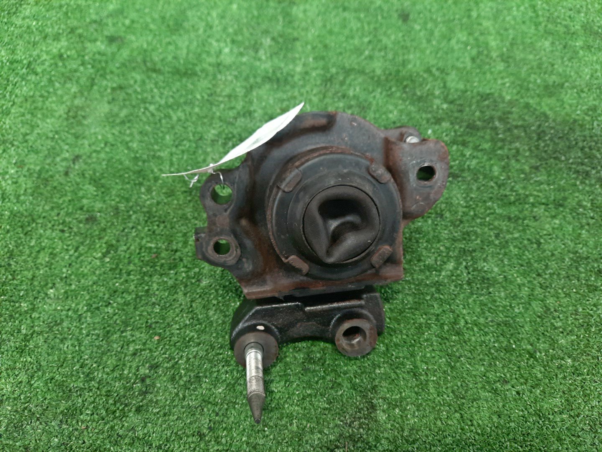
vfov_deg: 54.9
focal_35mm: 25
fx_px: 435
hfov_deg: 69.4
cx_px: 301
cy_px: 226
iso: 305
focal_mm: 4.6
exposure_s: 1/33
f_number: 2
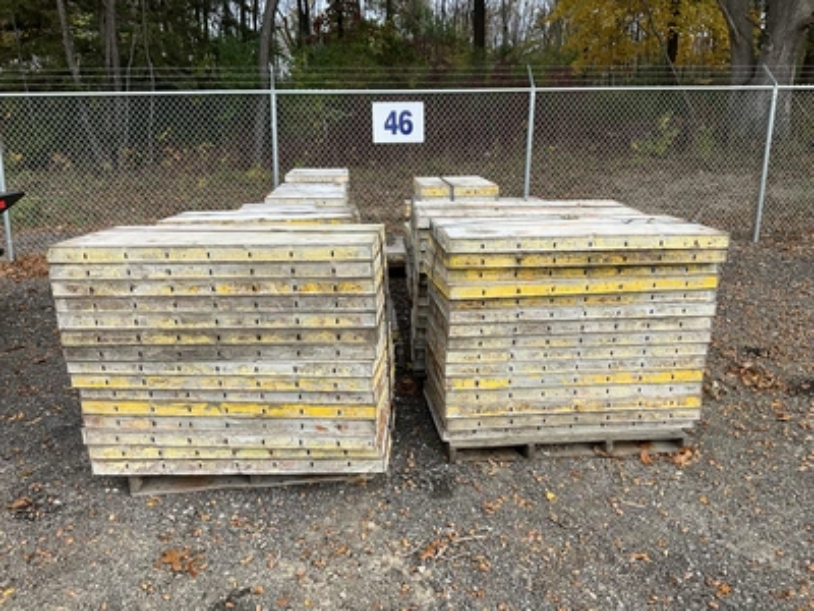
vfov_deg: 48.2
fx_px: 682
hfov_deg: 61.7
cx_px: 407
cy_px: 306
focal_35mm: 29
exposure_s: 1/422
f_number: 1.8
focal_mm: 3
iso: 25
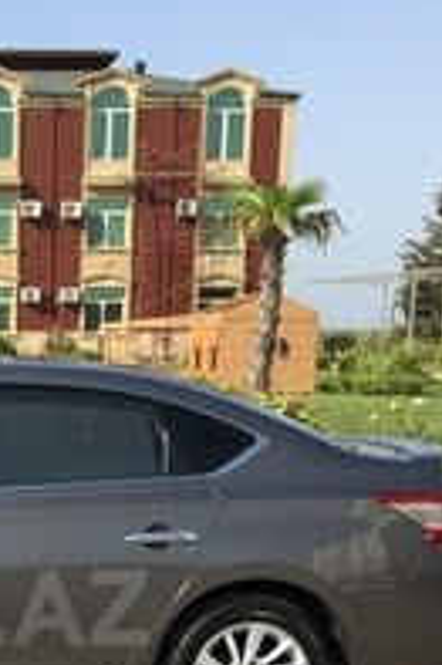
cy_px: 608
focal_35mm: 76
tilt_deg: -11.8
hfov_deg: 17.0
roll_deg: +0.4
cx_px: -111
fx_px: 1402
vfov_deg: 25.8
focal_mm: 4.15
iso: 32
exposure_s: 1/1522
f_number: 2.2
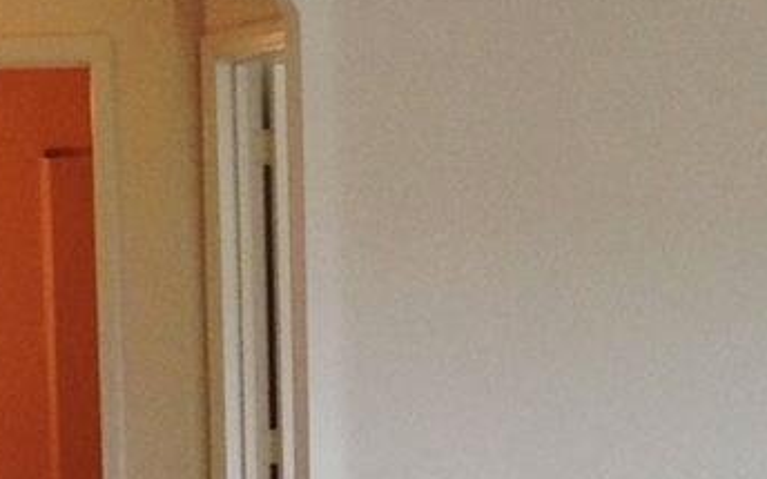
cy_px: 566
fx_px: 3595
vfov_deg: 7.6
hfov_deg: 12.1
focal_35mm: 172
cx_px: 751
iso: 50
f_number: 2.4
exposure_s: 1/60
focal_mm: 4.28
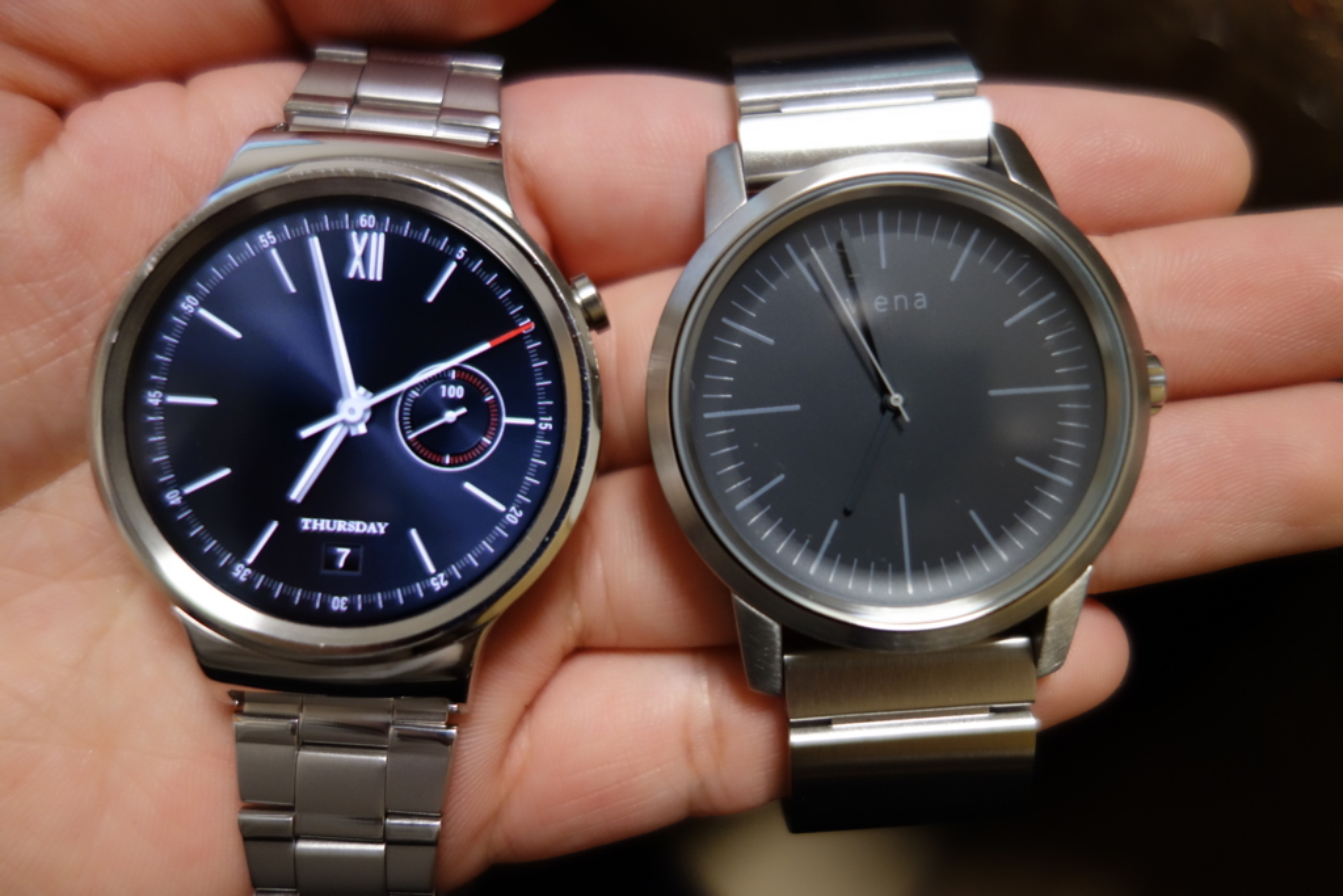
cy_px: 448
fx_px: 1045
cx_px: 672
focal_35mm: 28
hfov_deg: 65.5
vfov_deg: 46.4
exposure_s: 1/250
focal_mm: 10.4
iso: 800
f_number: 1.8
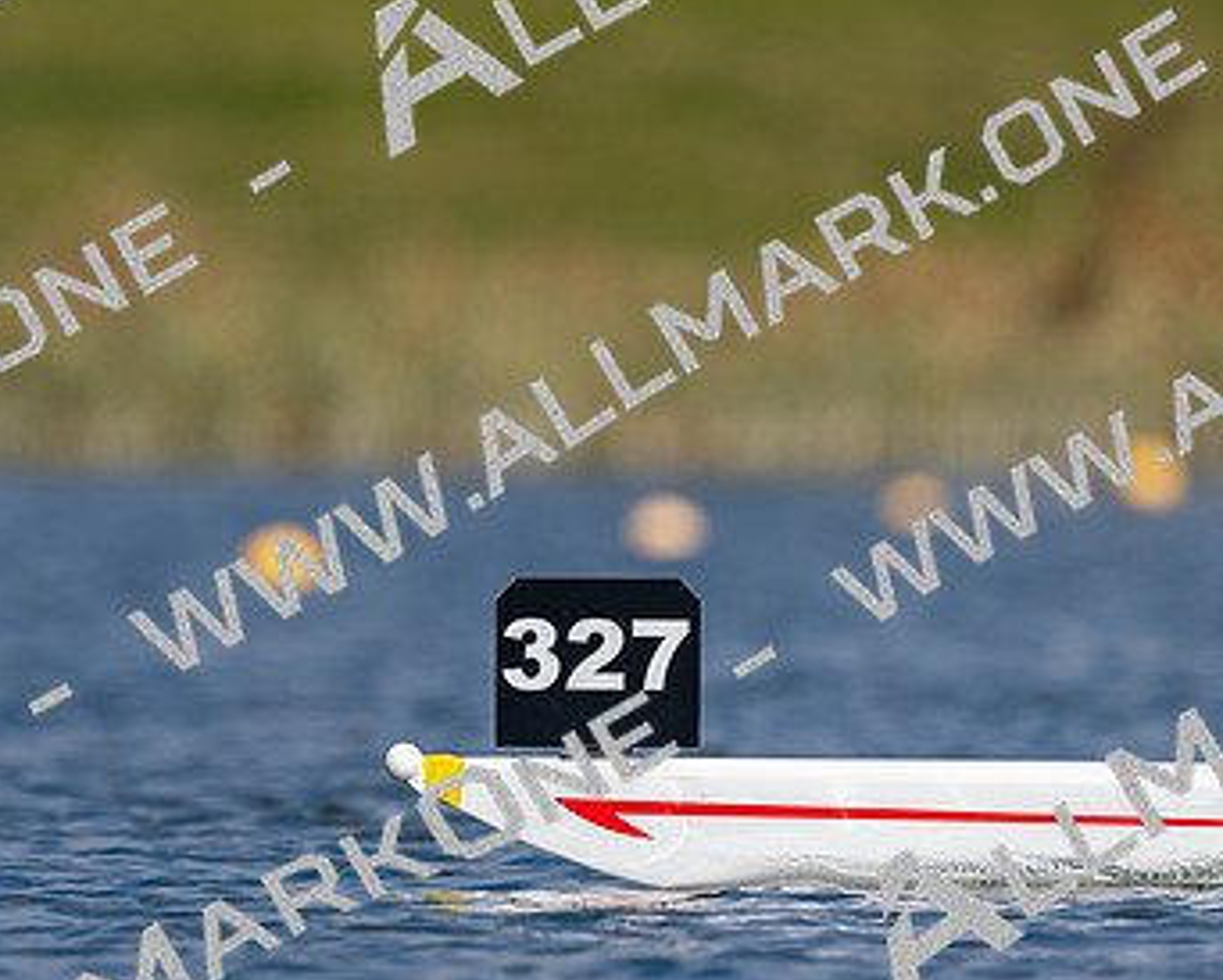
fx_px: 34551
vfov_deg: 1.6
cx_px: 572
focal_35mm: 954
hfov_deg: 2.0
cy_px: 681
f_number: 5
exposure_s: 1/2000
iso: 200
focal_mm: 600
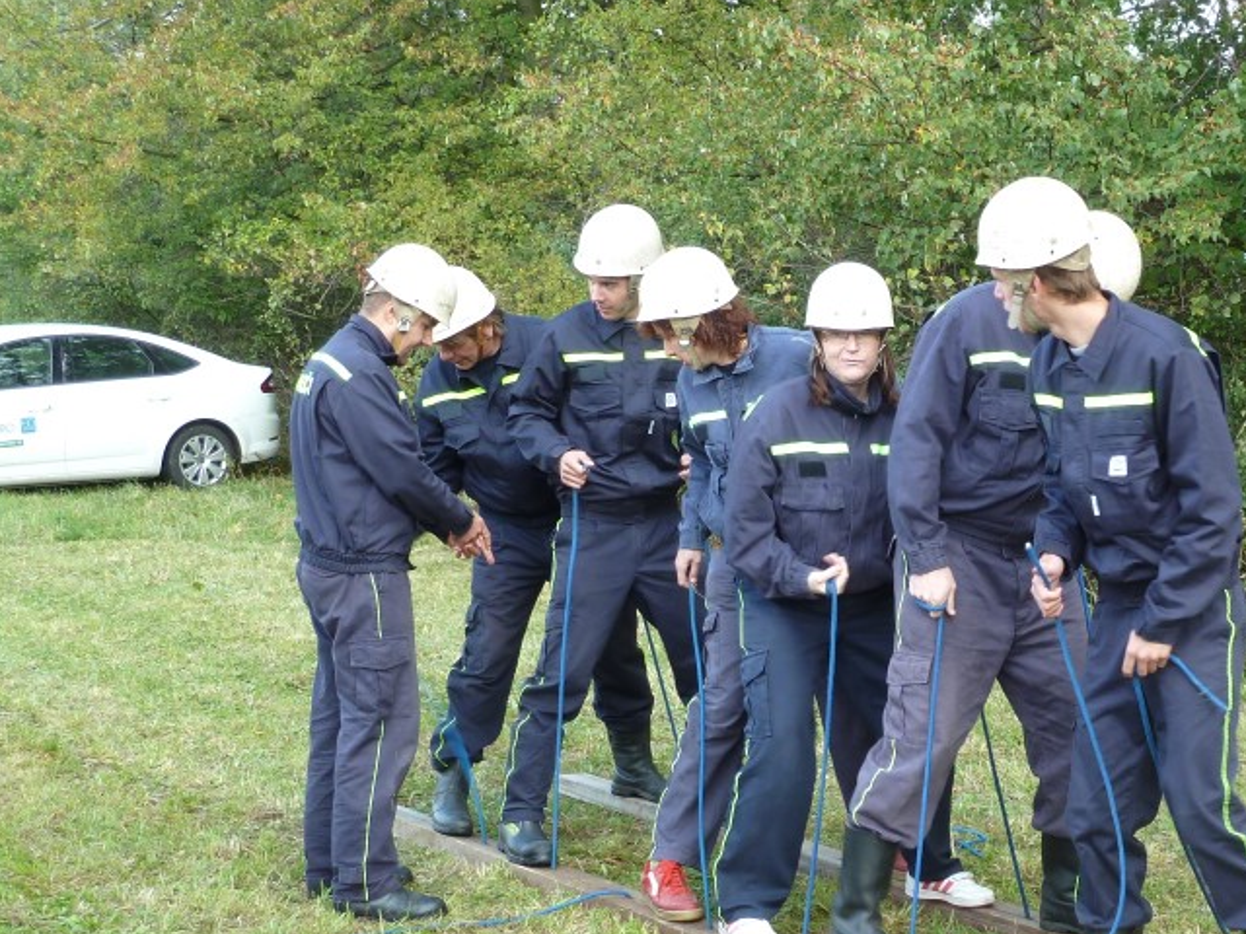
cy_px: 549
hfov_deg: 29.8
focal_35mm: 64
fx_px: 2304
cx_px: 915
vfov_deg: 22.9
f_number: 3.6
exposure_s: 1/50
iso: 80
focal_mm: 6.5
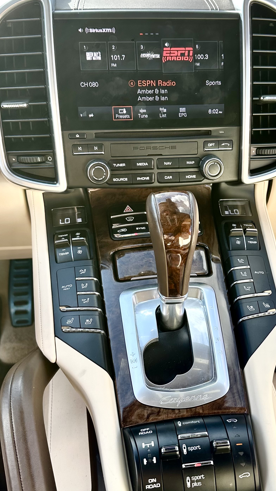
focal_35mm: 38
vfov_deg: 52.8
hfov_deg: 31.0
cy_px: 255
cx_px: 179
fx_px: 494
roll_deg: -5.2
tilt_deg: -30.7
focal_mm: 6.86
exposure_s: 1/426
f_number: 1.78
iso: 80
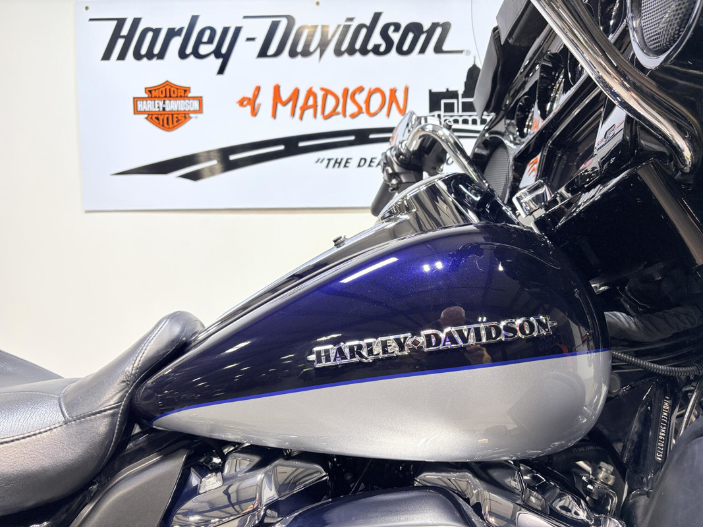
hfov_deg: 67.3
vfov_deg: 53.1
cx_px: 352
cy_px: 264
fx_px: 528
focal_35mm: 26
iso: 50
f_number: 1.6
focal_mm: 5.96
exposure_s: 1/120
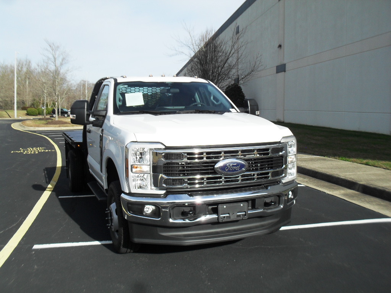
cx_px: 196
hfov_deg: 52.6
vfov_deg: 40.7
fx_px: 395
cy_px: 146
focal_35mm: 35
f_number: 8.4
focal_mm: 6.3
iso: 100
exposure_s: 1/180
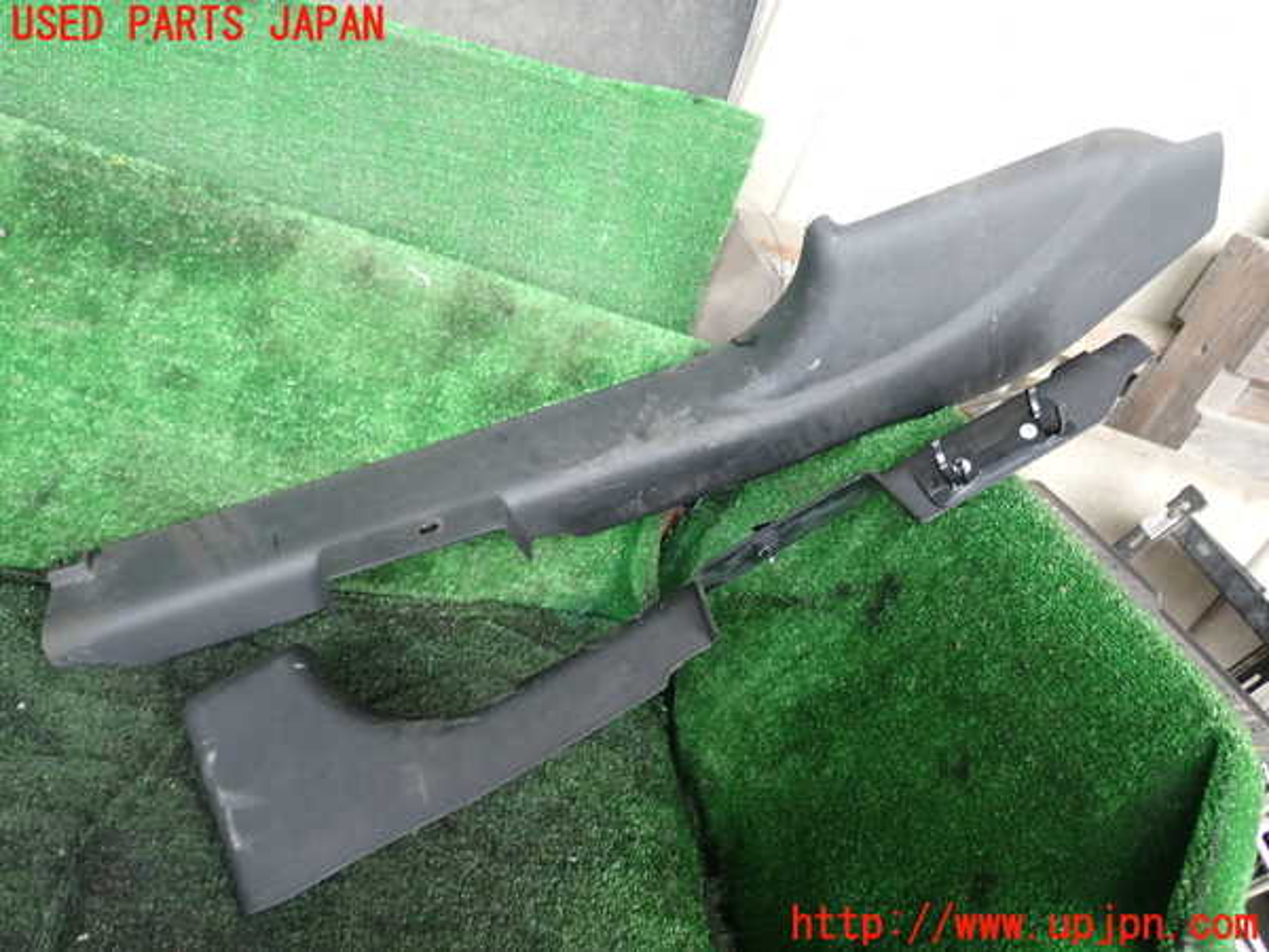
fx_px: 1100
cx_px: 634
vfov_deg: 46.8
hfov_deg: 60.0
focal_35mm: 30
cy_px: 476
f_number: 2.3
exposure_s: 1/40
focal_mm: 5.4
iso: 200
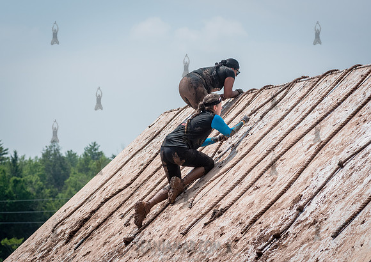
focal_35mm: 114
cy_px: 128
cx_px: 196
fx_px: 1192
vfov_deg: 12.6
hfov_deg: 17.7
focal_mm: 92
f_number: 5
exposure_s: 1/3200
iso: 400
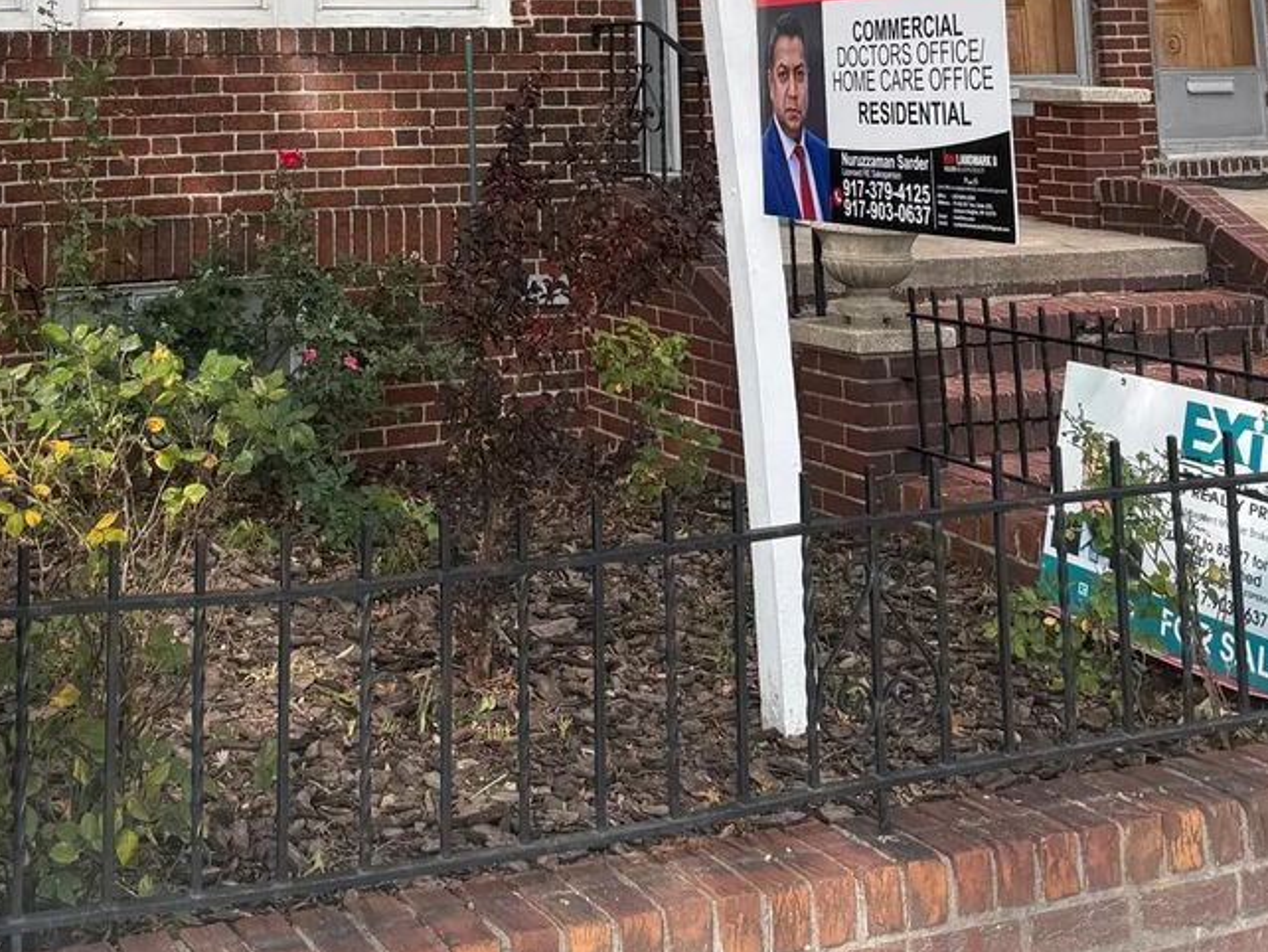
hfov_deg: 36.7
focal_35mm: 51
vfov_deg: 25.4
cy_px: -220
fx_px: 1869
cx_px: 334
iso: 80
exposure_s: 1/1122
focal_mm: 6.76
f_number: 1.78
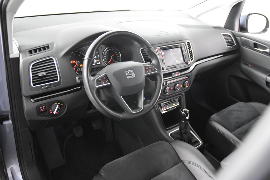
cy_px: 90
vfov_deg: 43.6
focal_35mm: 30
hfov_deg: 61.9
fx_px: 225
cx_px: 135
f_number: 2.8
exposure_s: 1/30
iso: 4000
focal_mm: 20
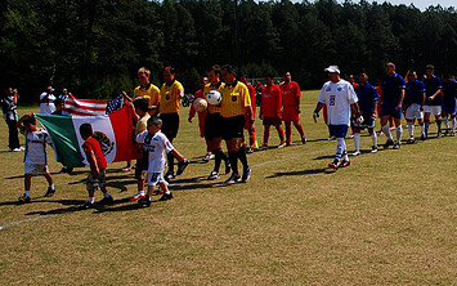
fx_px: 561
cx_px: 364
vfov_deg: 28.6
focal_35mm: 45
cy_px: 131
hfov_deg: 42.4
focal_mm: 18
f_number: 6.3
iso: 100
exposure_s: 1/400
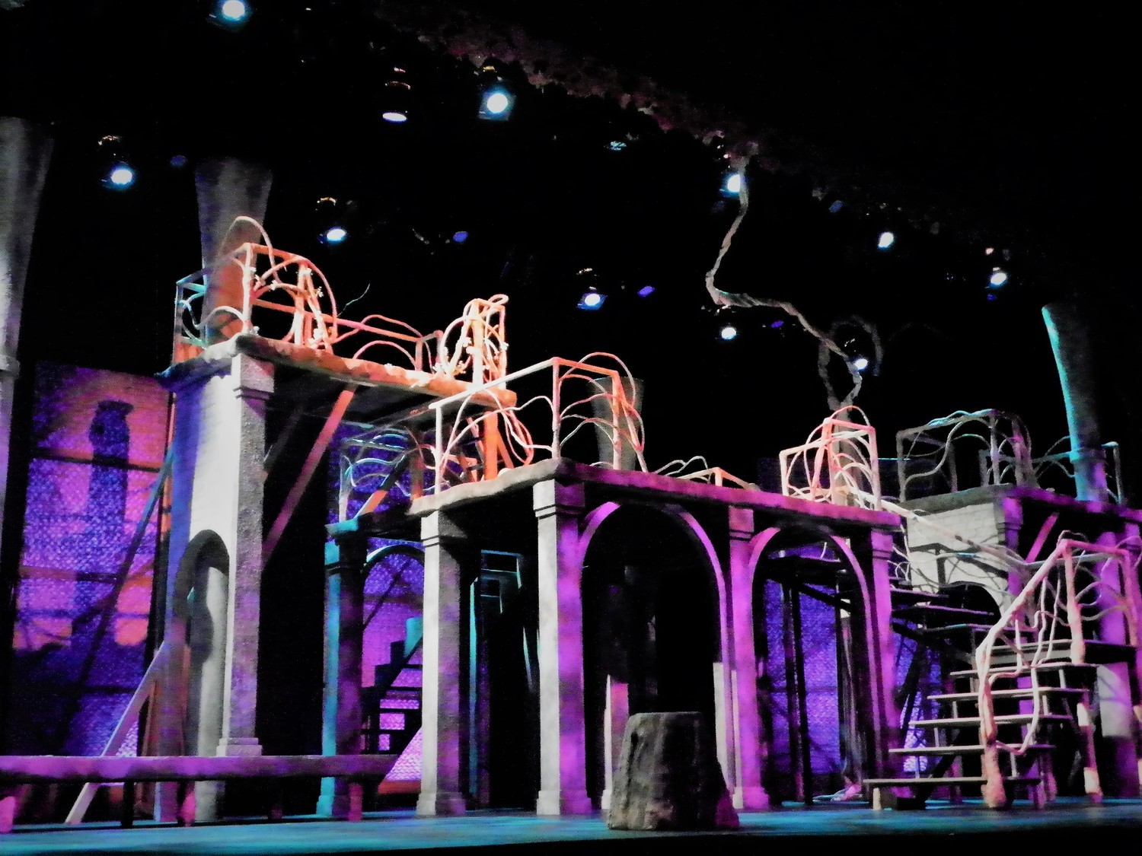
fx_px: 1452
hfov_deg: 42.9
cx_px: 571
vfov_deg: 32.9
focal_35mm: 44
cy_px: 428
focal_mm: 7.9
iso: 1600
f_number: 3.2
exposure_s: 1/8
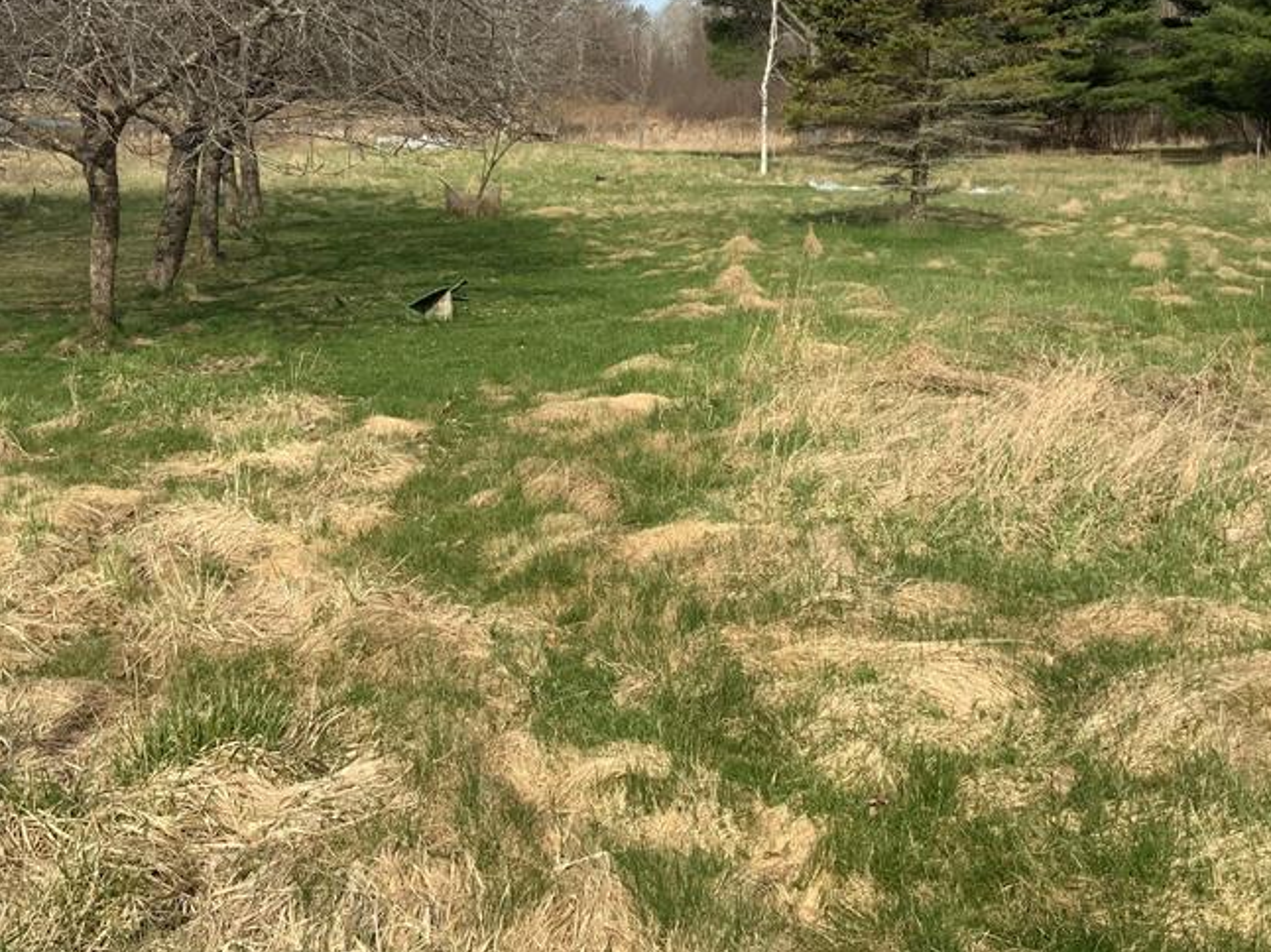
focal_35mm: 46
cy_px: 269
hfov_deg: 41.2
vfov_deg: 31.1
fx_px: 1688
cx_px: 594
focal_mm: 3
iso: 16
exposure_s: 1/1675
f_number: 1.8
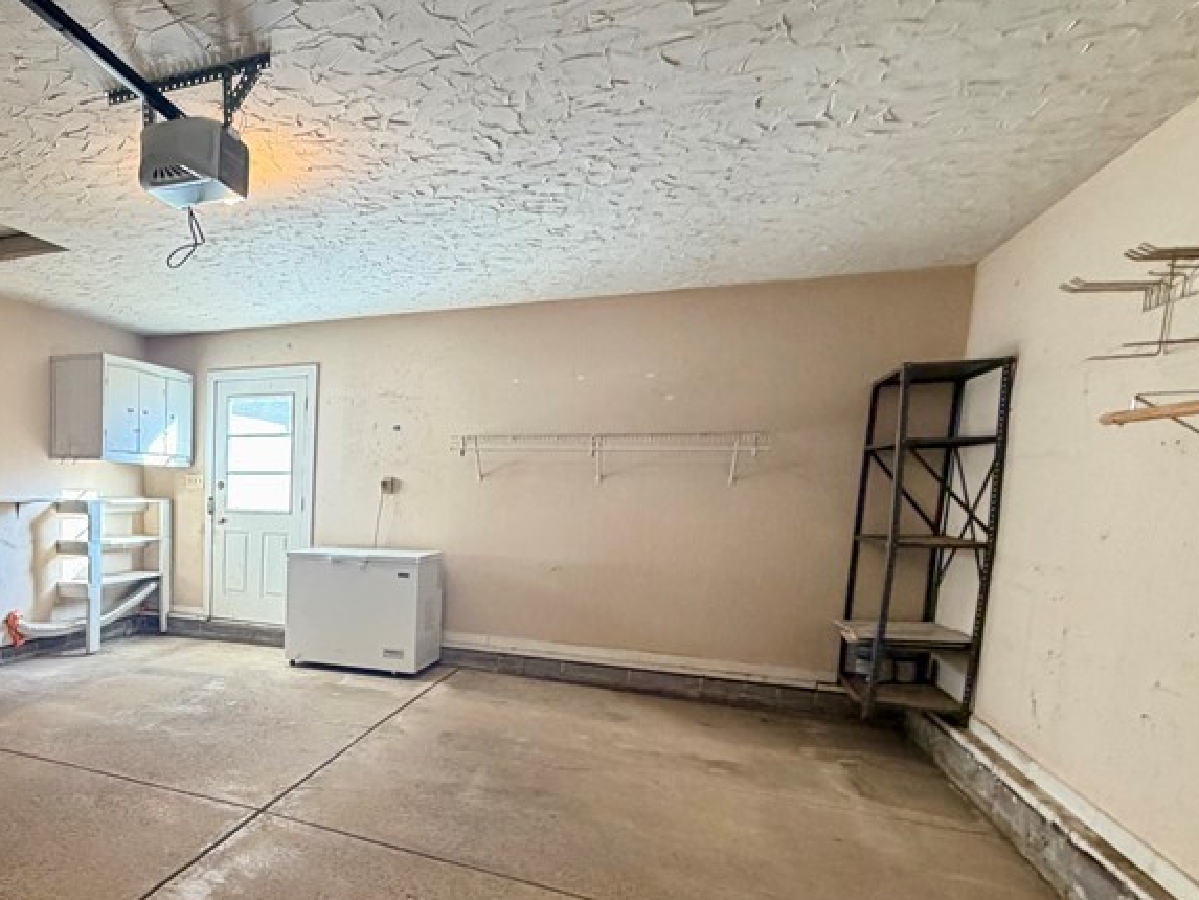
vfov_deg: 53.9
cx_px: 157
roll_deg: +1.0
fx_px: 866
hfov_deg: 60.5
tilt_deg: -6.0
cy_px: 590
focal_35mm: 25
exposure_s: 1/60
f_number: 2.2
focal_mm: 2.22
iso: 160
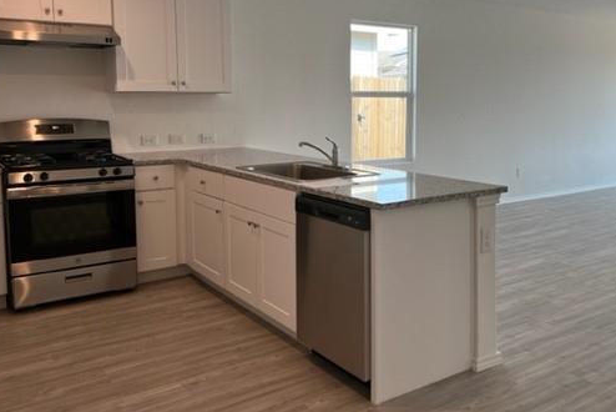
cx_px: 365
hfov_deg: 54.1
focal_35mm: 35
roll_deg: +0.4
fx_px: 599
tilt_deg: -4.4
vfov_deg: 37.7
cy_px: 154
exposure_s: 1/142
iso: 32
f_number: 1.5
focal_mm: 5.7
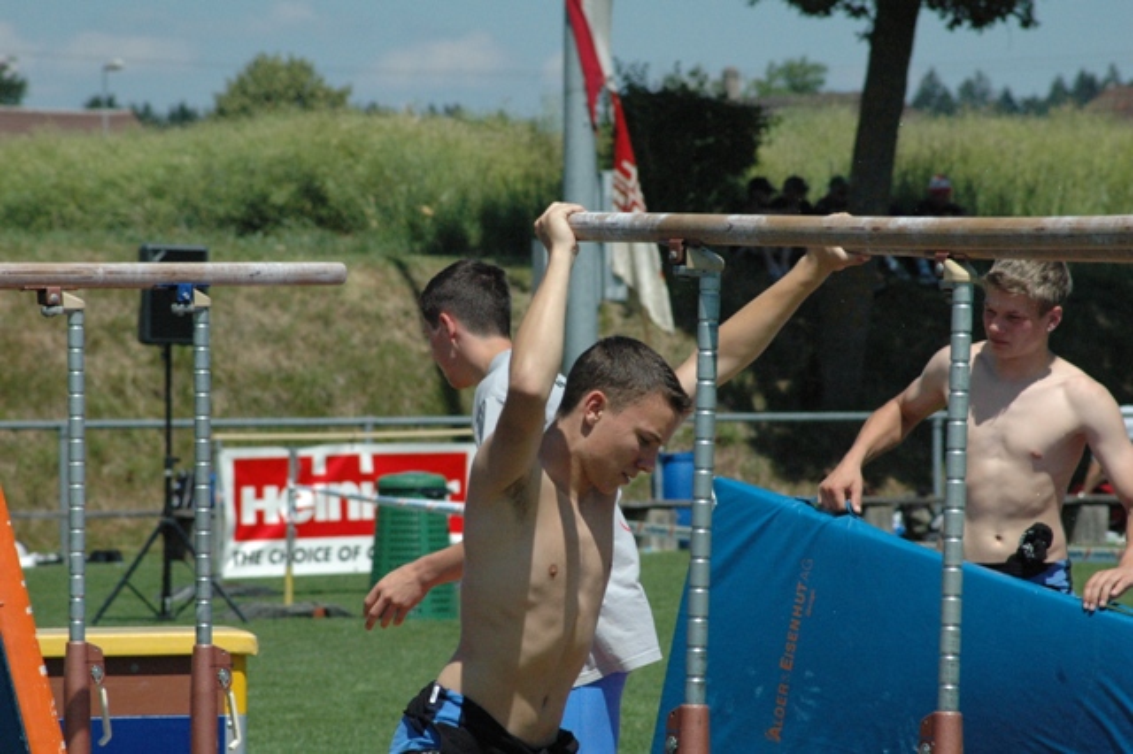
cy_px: 377
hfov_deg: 7.2
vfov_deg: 4.8
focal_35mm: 285
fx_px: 8965
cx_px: 566
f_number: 11
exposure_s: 1/2000
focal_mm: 190
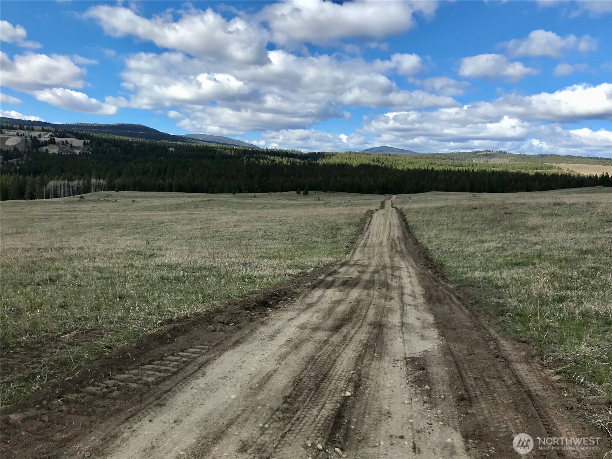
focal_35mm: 28
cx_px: 306
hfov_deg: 63.4
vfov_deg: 49.7
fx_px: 495
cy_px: 230
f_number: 1.8
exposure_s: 1/2283
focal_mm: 3.99
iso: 20
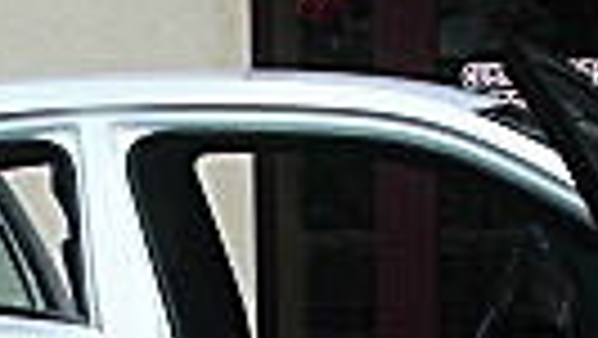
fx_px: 2999
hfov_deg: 11.4
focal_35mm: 189
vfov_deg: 6.2
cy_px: 807
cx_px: 333
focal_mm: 6.3
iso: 50
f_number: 2.8
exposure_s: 1/800
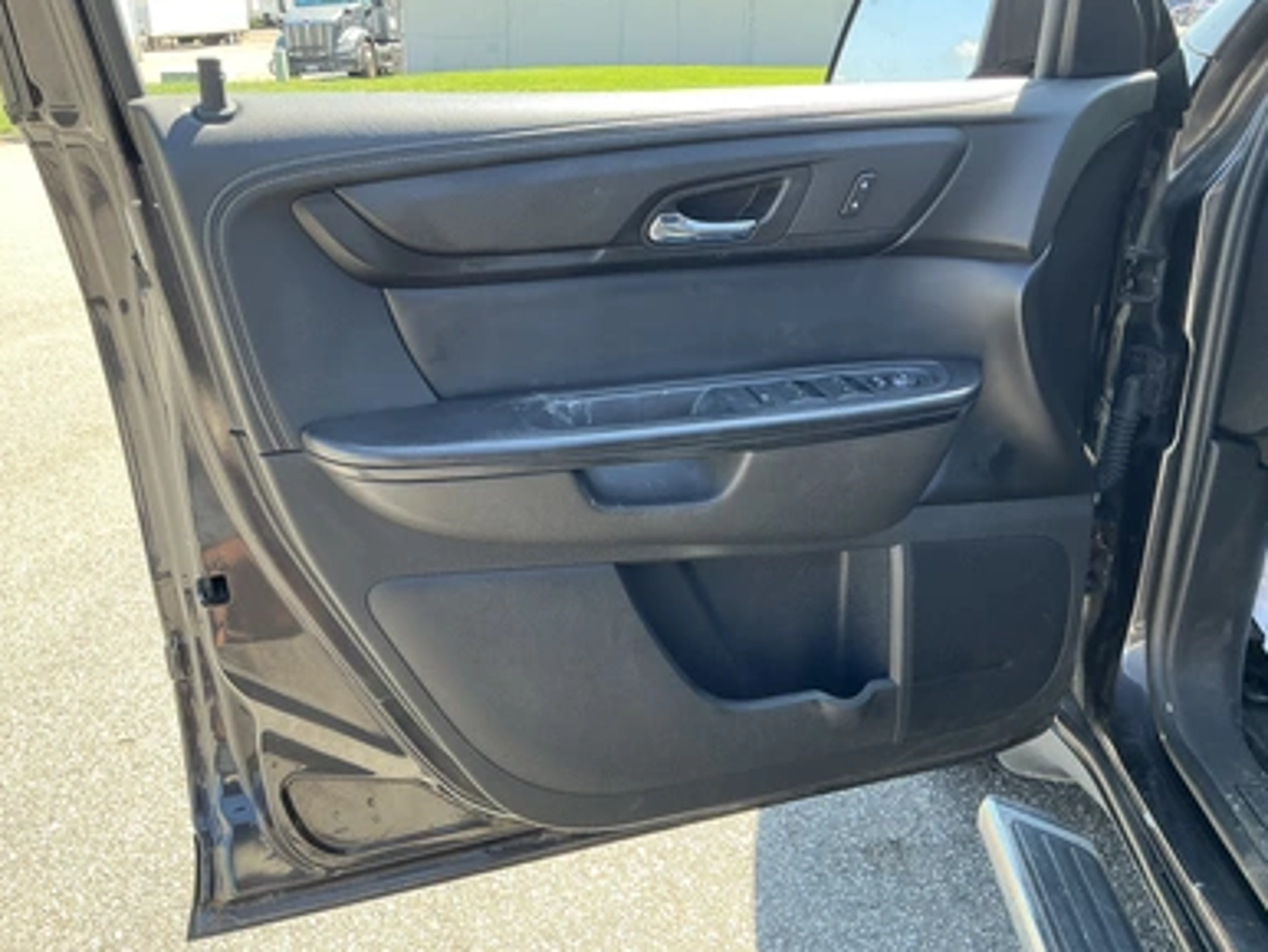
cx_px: 618
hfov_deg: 61.6
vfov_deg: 48.3
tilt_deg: -20.0
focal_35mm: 29
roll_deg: +2.2
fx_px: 1063
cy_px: 473
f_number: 1.8
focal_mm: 3
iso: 32
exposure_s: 1/137
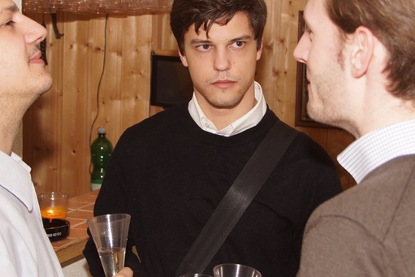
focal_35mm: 72
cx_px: 224
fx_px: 830
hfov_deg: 28.1
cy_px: 108
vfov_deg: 18.9
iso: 100
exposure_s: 1/60
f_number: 4
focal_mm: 22
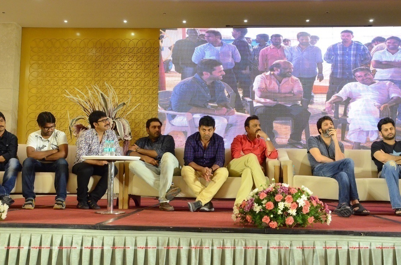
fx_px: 484
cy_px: 127
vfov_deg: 30.7
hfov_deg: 45.0
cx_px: 200
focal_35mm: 44
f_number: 5.6
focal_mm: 25
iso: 3200
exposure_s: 1/80
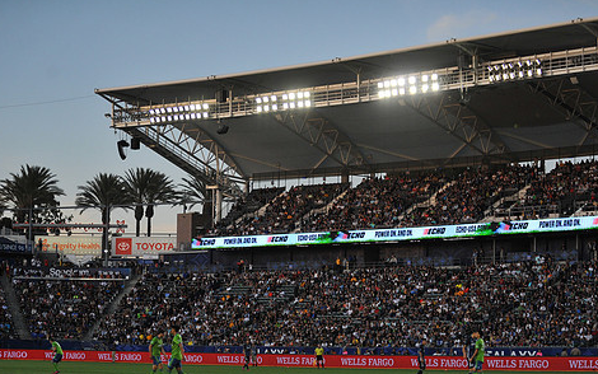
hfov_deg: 23.5
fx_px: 1435
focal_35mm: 88
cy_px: 239
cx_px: 290
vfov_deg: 14.8
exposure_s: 1/4000
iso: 1600
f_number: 2.8
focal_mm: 70
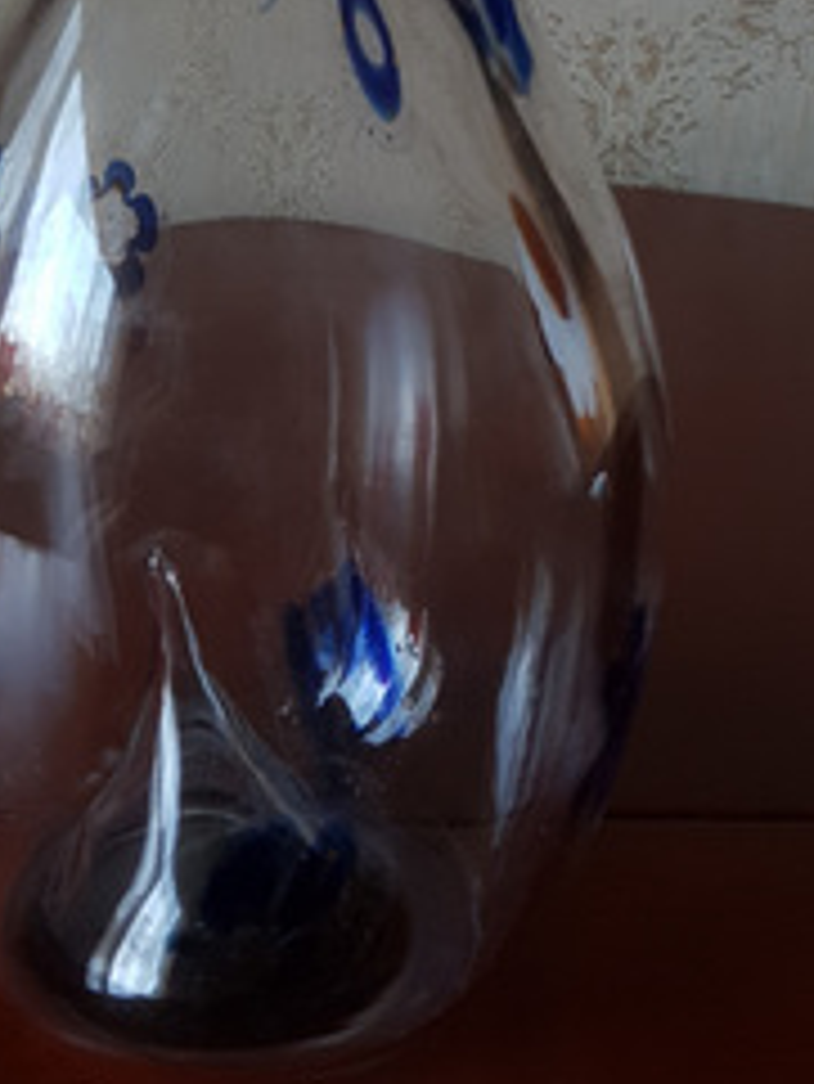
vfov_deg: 33.6
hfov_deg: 26.9
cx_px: 272
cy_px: 103
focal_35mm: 54
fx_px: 1692
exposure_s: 1/10
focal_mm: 4.2
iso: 250
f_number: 1.7
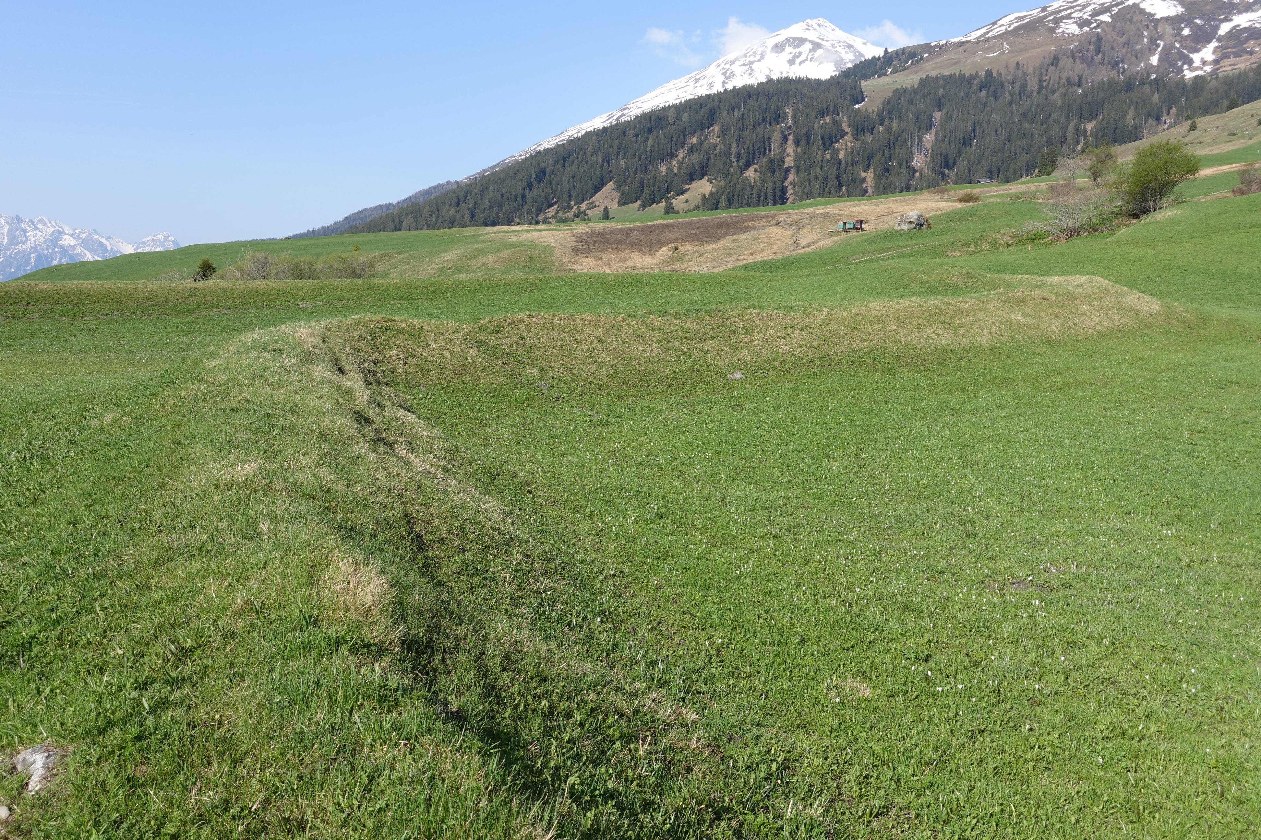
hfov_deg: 54.4
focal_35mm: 35
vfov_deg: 37.9
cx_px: 630
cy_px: 420
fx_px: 1226
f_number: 5.6
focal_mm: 12.81
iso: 125
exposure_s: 1/400
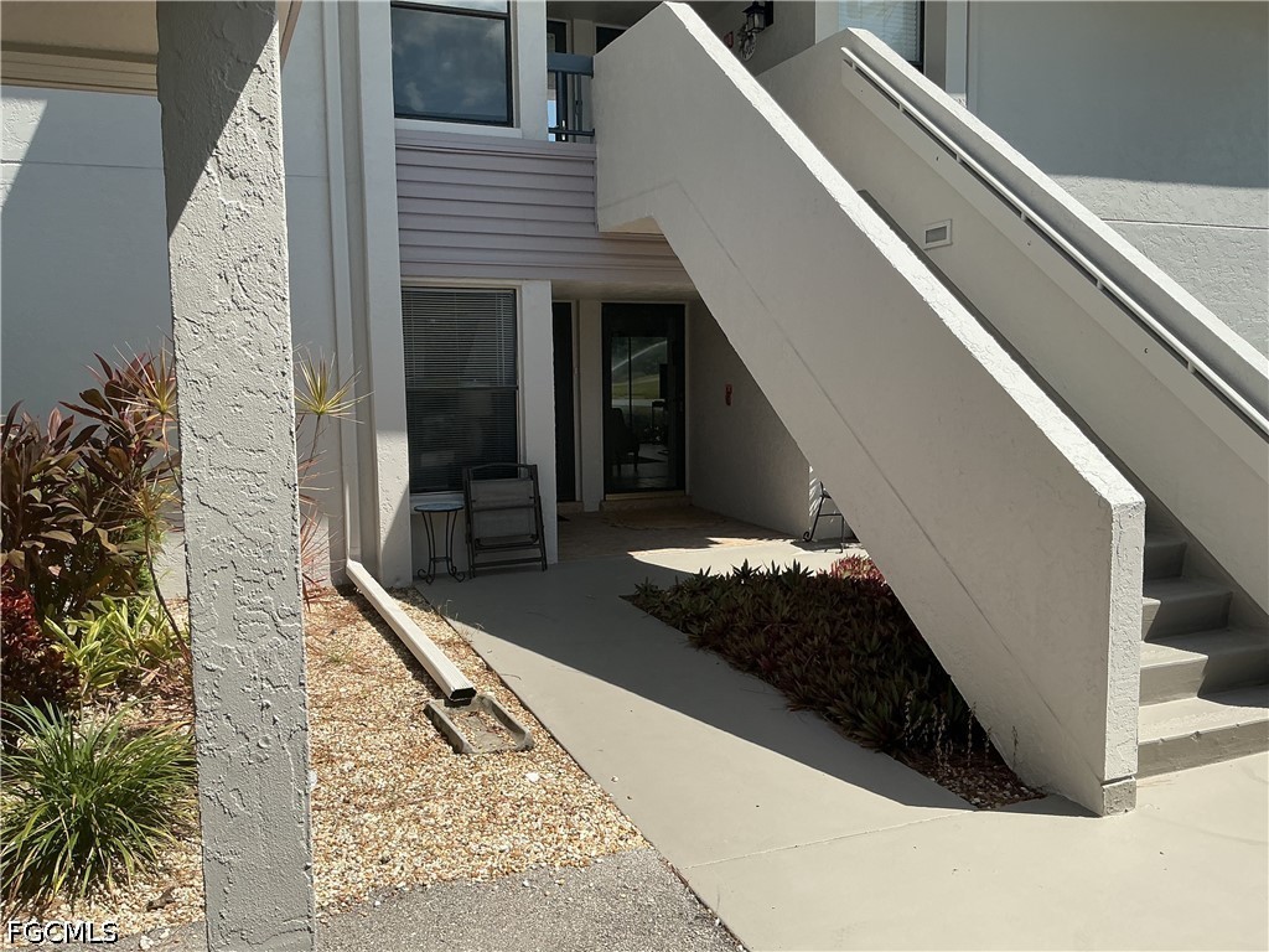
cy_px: 476
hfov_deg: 61.7
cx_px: 634
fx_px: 1063
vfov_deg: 48.2
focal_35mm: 29
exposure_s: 1/2227
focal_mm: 3
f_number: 1.8
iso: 25
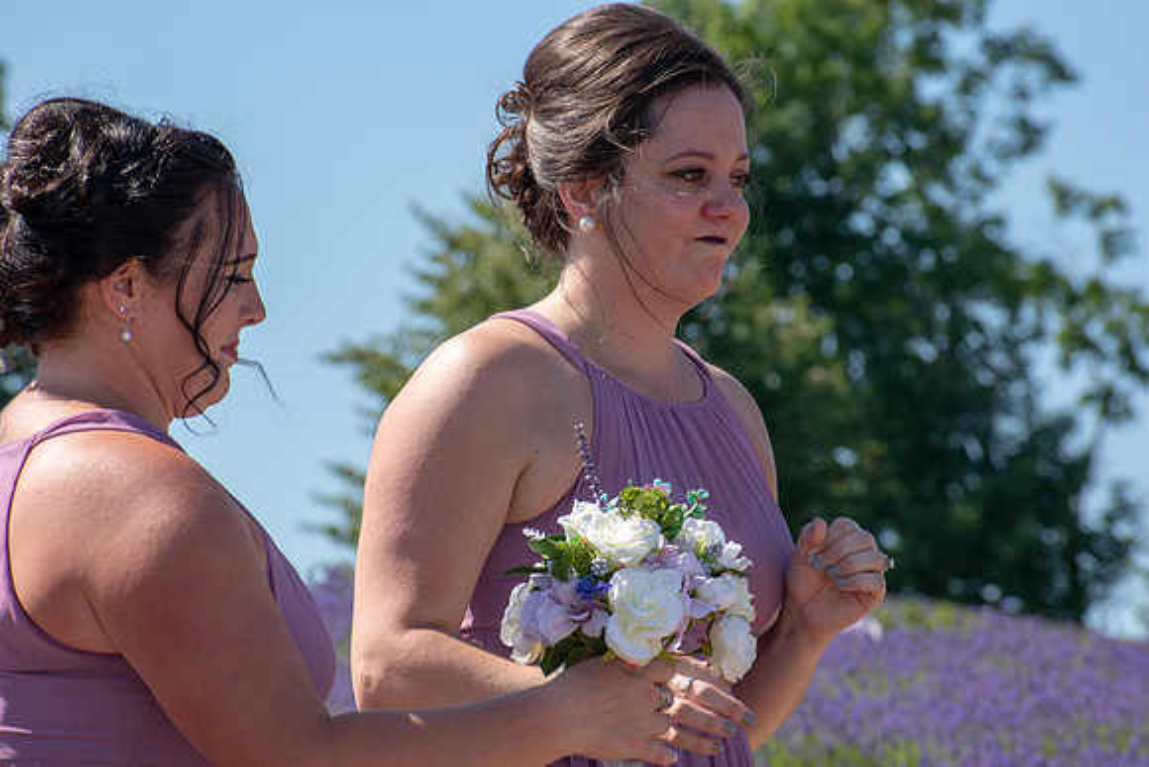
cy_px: 384
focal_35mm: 262
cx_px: 574
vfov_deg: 5.2
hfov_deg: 7.8
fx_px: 8380
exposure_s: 1/200
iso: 100
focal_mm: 175
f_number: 10
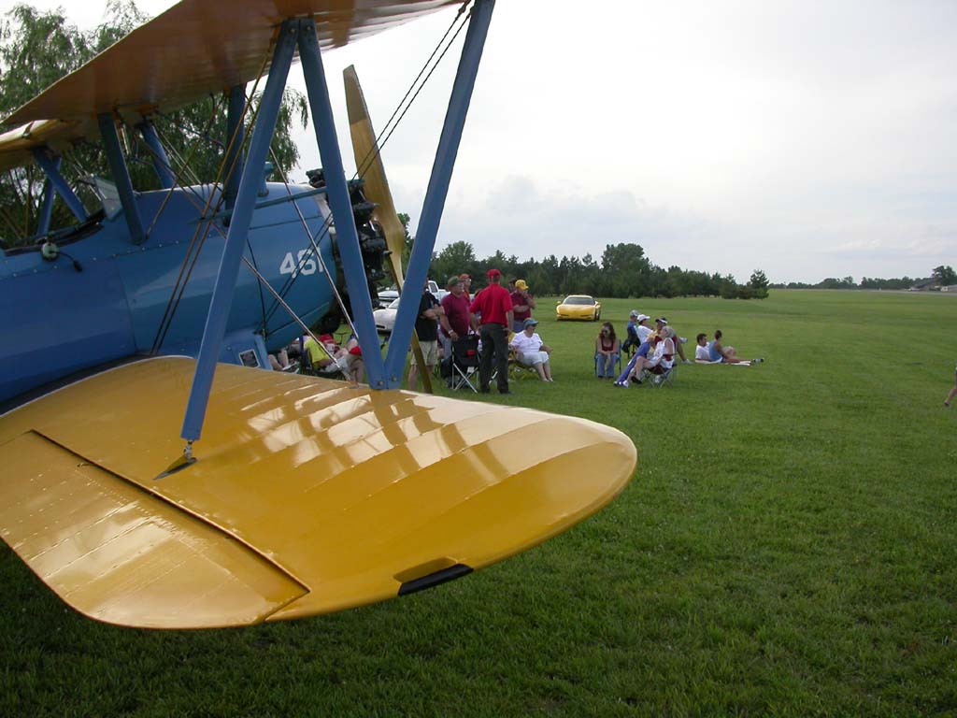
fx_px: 1051
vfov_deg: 37.7
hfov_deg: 49.0
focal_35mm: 38
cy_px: 359
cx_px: 478
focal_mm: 7.85
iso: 100
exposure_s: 1/571
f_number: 2.6
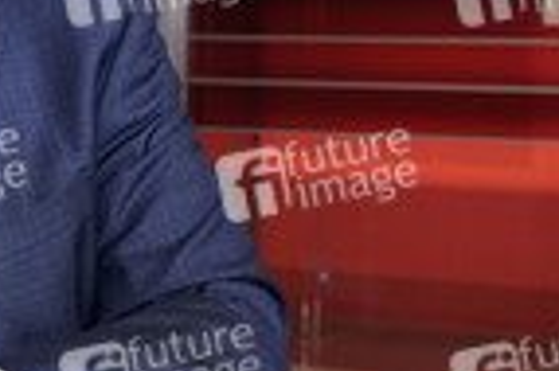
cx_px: -178
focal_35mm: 98
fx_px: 1520
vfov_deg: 13.9
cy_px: 78
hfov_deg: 19.2
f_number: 5
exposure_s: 1/125
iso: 1600
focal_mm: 31
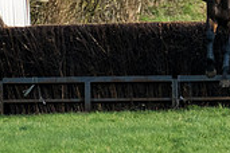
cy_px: 0
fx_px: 12828
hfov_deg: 1.0
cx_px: 370
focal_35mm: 2008
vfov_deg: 0.7
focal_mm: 206
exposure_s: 1/1600
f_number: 4
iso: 400
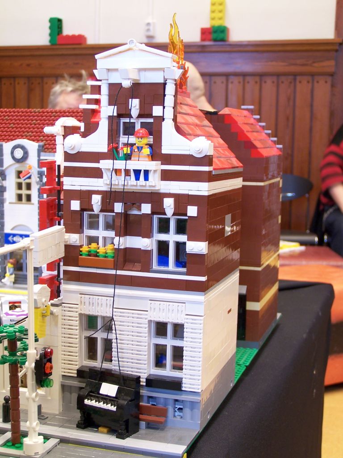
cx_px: 172
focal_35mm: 59
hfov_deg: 24.8
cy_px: 229
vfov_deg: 32.7
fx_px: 779
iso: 80
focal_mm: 9.8
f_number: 3.1
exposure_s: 1/4
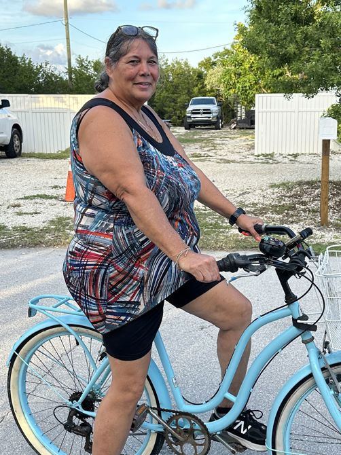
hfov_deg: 56.8
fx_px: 315
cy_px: 228
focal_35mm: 24
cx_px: 170
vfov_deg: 71.6
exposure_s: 1/745
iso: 80
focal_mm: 6.86
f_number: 1.78
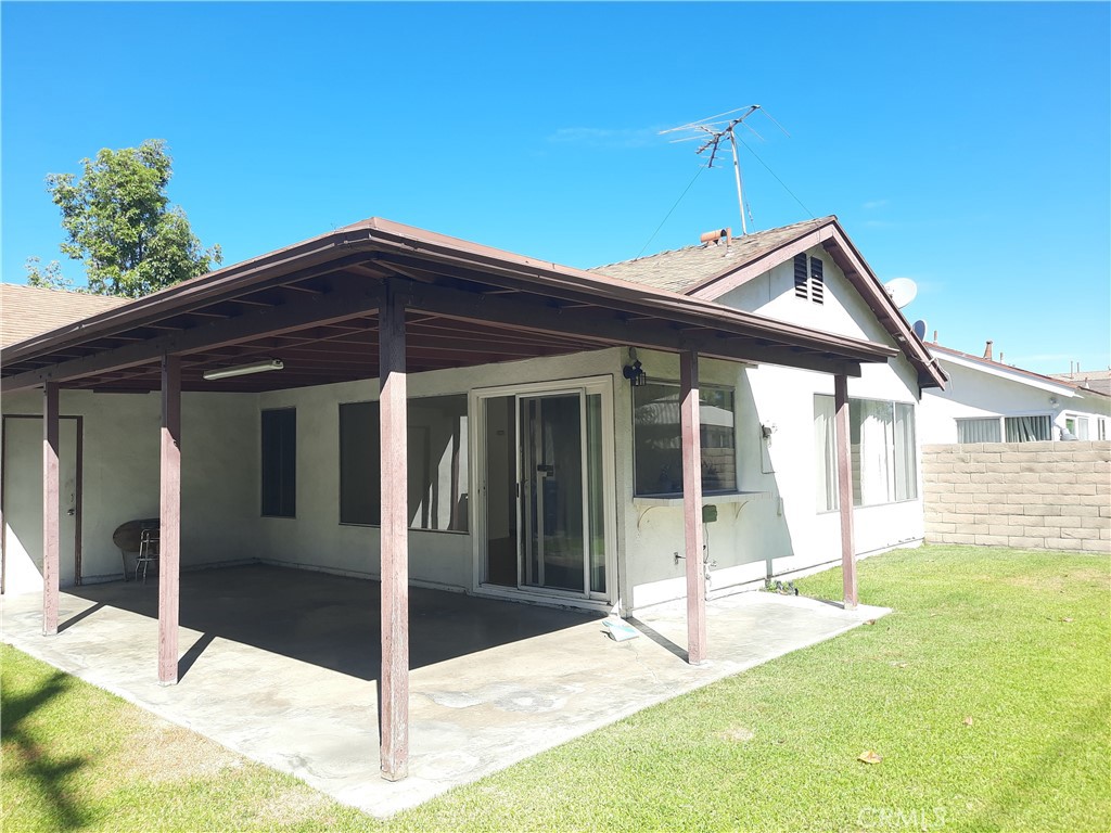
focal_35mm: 25
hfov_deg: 69.4
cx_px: 556
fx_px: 802
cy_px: 416
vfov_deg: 54.9
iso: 64
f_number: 2
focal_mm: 4.6
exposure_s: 1/392
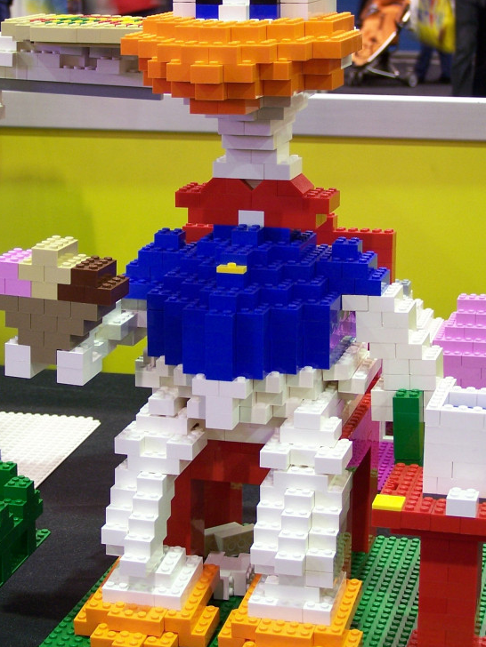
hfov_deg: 17.8
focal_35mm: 83
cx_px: 208
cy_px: 285
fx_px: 1554
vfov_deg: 23.5
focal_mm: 9.8
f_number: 3.1
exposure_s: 1/3
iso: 80
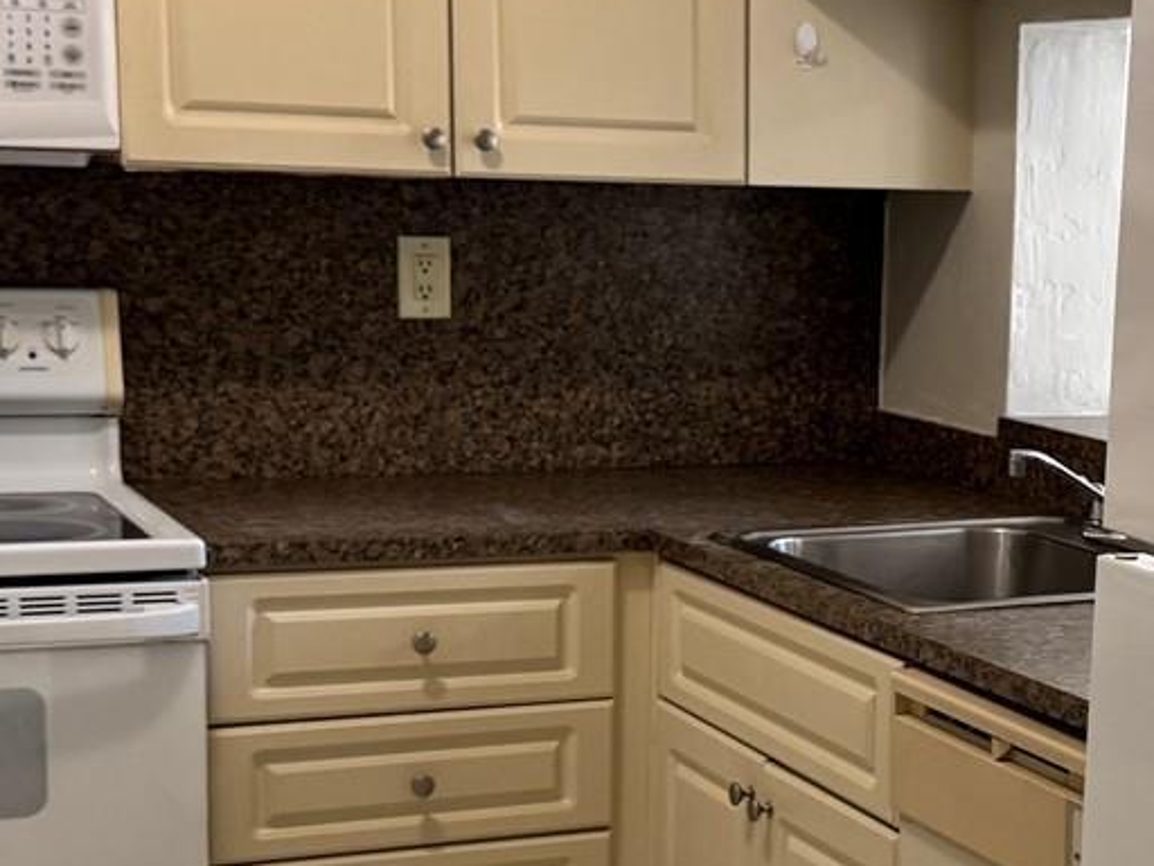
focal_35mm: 75
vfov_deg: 19.6
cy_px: 604
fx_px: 2500
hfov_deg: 25.5
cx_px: 956
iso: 160
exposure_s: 1/121
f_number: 1.78
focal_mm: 6.76
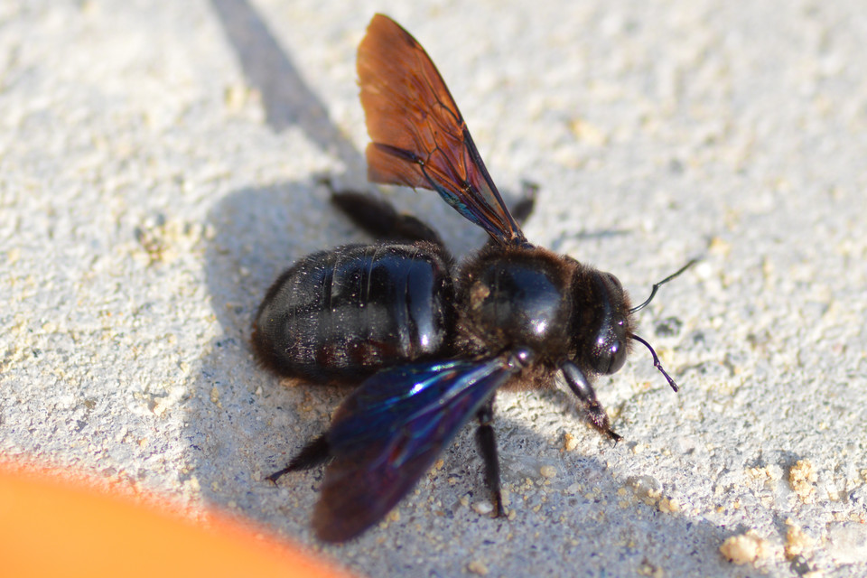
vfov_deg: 9.1
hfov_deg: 13.7
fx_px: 3612
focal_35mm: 150
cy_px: 289
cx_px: 434
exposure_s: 1/500
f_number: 5.6
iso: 160
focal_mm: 100
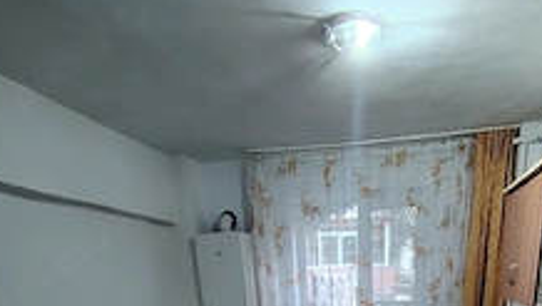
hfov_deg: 57.3
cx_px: 336
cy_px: 465
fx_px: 489
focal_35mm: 34
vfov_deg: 25.5
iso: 408
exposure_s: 1/33.3
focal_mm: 1.42
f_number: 2.2
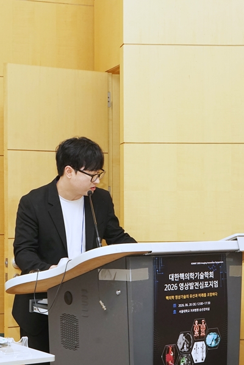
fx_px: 813
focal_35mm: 80
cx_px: 58
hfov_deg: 17.0
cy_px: 189
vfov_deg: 25.4
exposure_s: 1/100
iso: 1000
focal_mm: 48
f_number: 9
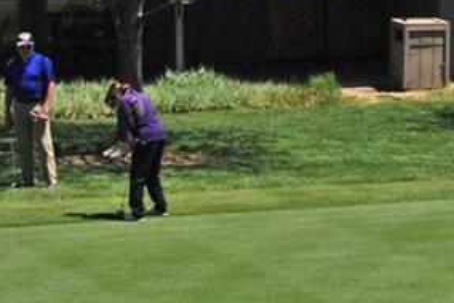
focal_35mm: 262
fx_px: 3305
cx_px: 662
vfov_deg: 5.2
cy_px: -207
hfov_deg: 7.7
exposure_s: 1/320
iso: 200
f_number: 10
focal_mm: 31
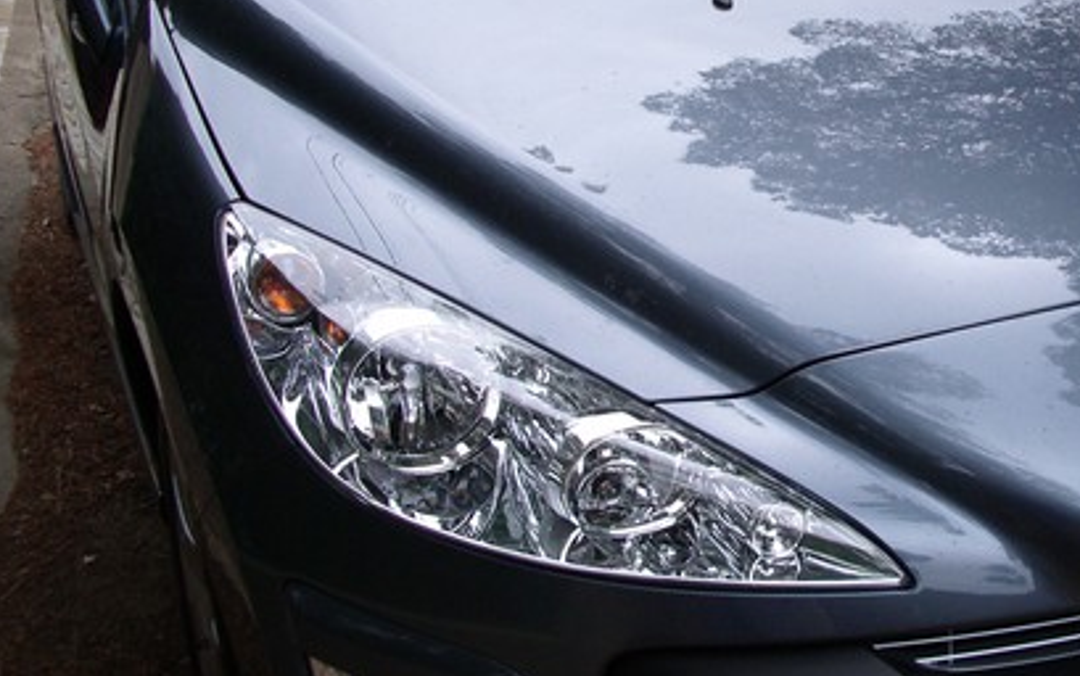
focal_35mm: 58
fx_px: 1708
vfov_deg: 22.2
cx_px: 813
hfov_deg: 34.3
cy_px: 195
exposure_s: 1/250
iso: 80
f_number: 2.6
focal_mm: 5.8
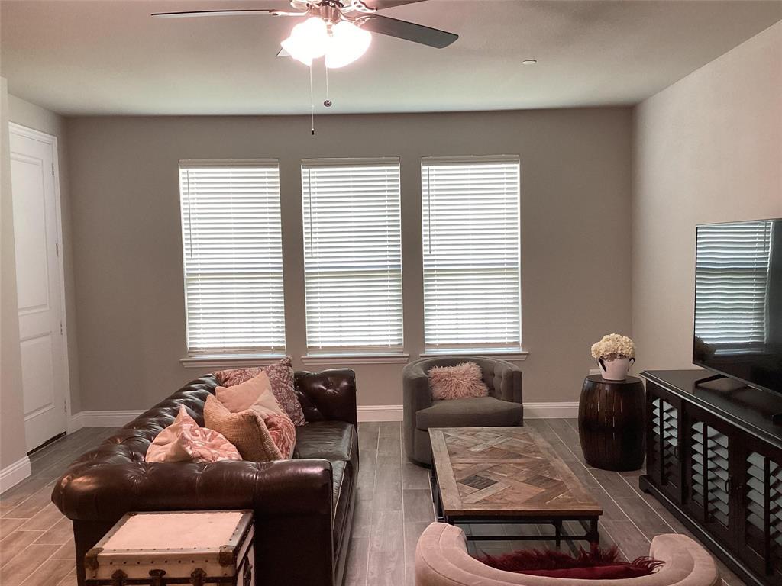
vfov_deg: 45.4
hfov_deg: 58.4
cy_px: 293
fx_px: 700
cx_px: 391
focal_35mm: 31
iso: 100
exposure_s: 1/60
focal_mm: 3.3
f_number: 2.4
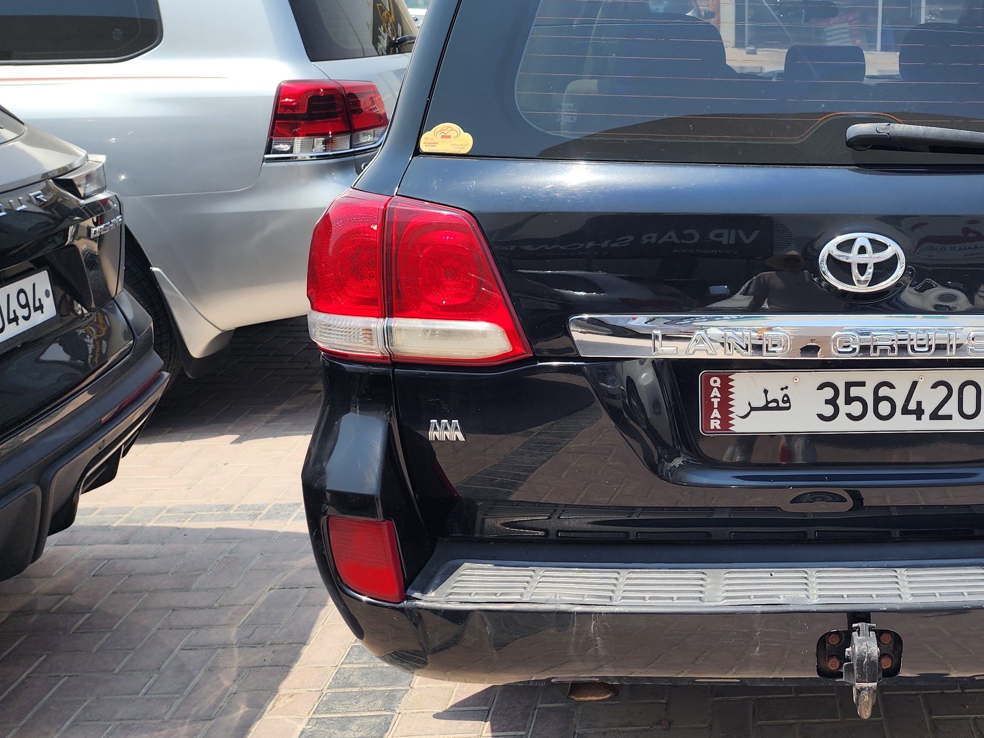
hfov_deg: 43.9
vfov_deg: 35.8
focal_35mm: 40
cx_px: 827
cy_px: 280
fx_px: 1137
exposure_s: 1/827
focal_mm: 6.4
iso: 12
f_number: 1.8
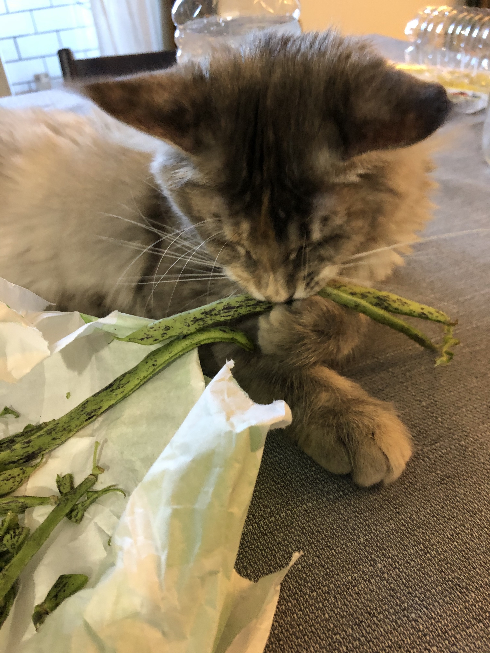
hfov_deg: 49.7
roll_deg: +3.0
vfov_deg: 63.4
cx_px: 245
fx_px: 528
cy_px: 326
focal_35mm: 28
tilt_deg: -35.6
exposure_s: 1/11
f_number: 1.8
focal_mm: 3.99
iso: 100
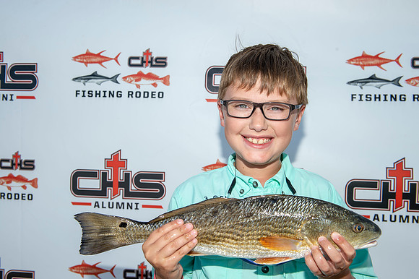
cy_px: 140
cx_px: 210
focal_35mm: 40
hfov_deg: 48.5
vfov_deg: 33.4
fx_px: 465
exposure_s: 1/160
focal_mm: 40
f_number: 8
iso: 50
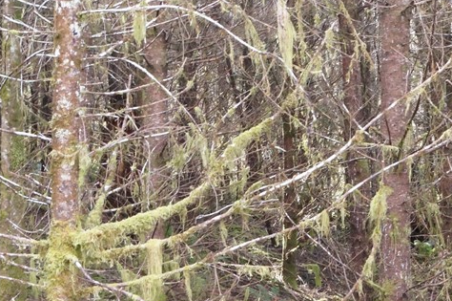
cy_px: 272
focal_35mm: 103
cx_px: 510
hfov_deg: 19.0
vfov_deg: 13.1
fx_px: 1292
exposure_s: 1/30
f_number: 11
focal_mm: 30
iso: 3200
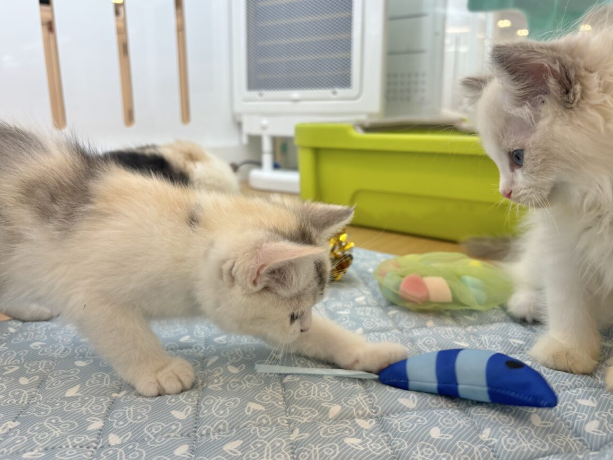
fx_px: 478
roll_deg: -0.2
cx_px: 298
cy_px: 227
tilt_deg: -13.7
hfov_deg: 65.3
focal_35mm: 27
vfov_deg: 51.4
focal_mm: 5.96
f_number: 1.6
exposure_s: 1/100
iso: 64
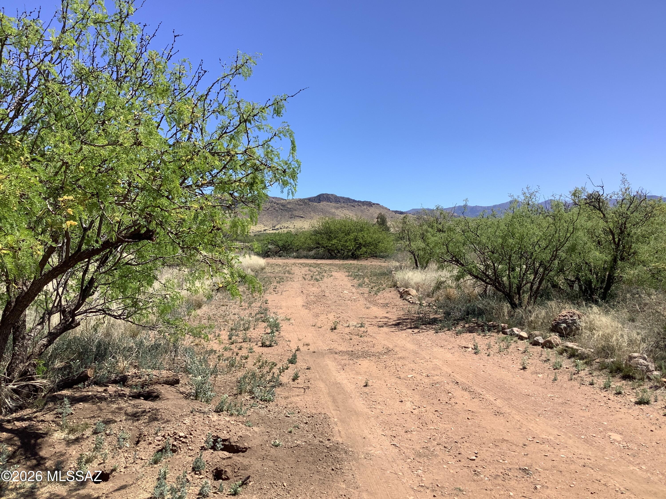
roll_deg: +0.4
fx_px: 596
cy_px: 250
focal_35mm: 31
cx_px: 333
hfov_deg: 58.4
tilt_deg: -0.8
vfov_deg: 45.4
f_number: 2.4
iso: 25
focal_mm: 3.3
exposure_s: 1/1314
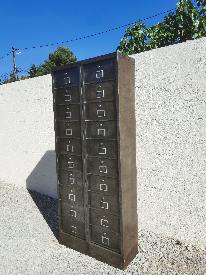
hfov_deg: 51.4
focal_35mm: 27
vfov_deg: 65.3
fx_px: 214
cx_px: 103
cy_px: 138
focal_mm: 5.58
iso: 50
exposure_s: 1/3058
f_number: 1.8
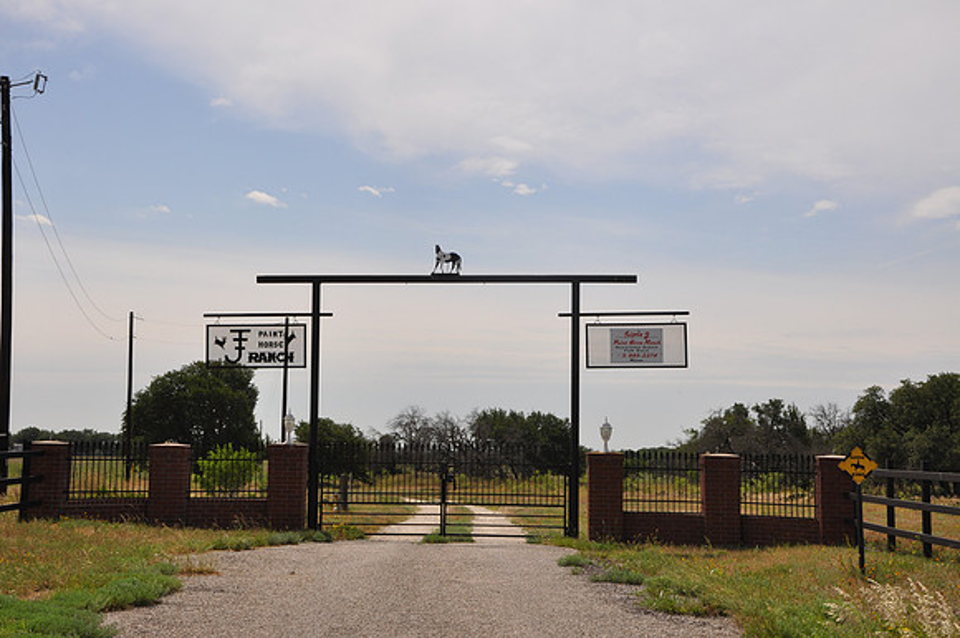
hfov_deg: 38.9
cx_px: 480
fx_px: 1358
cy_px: 319
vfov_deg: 26.4
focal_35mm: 51
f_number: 10
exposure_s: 1/400
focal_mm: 34
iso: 200
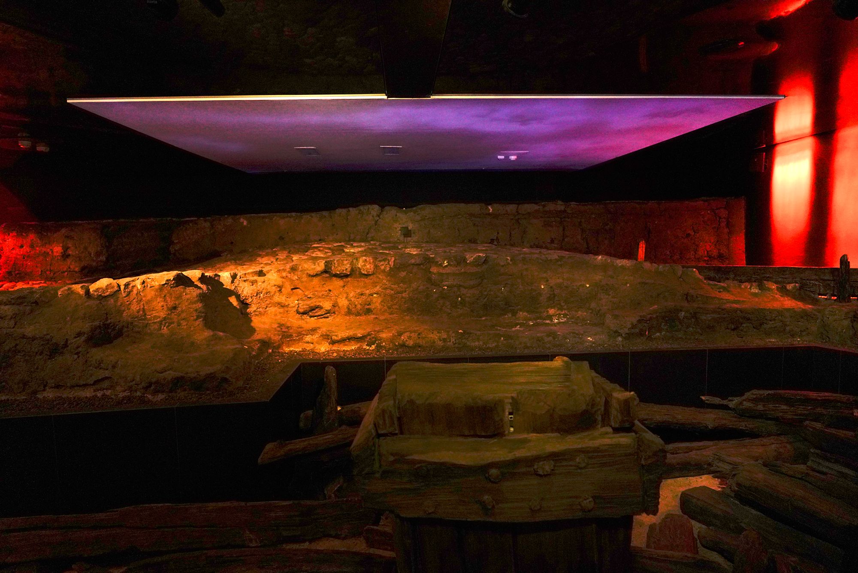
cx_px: 429
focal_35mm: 24
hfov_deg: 73.7
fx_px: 572
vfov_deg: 53.1
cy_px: 286
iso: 3200
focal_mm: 24
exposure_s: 1/80
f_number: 3.5
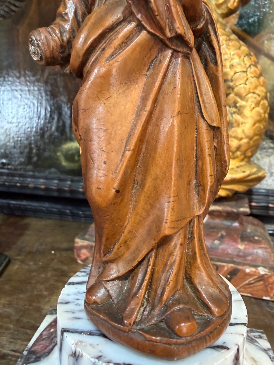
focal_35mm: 26
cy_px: 182
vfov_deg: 67.3
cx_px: 137
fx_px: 274
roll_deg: -0.4
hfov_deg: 53.1
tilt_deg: -8.6
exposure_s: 1/100
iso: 320
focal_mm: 2.22
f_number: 2.2
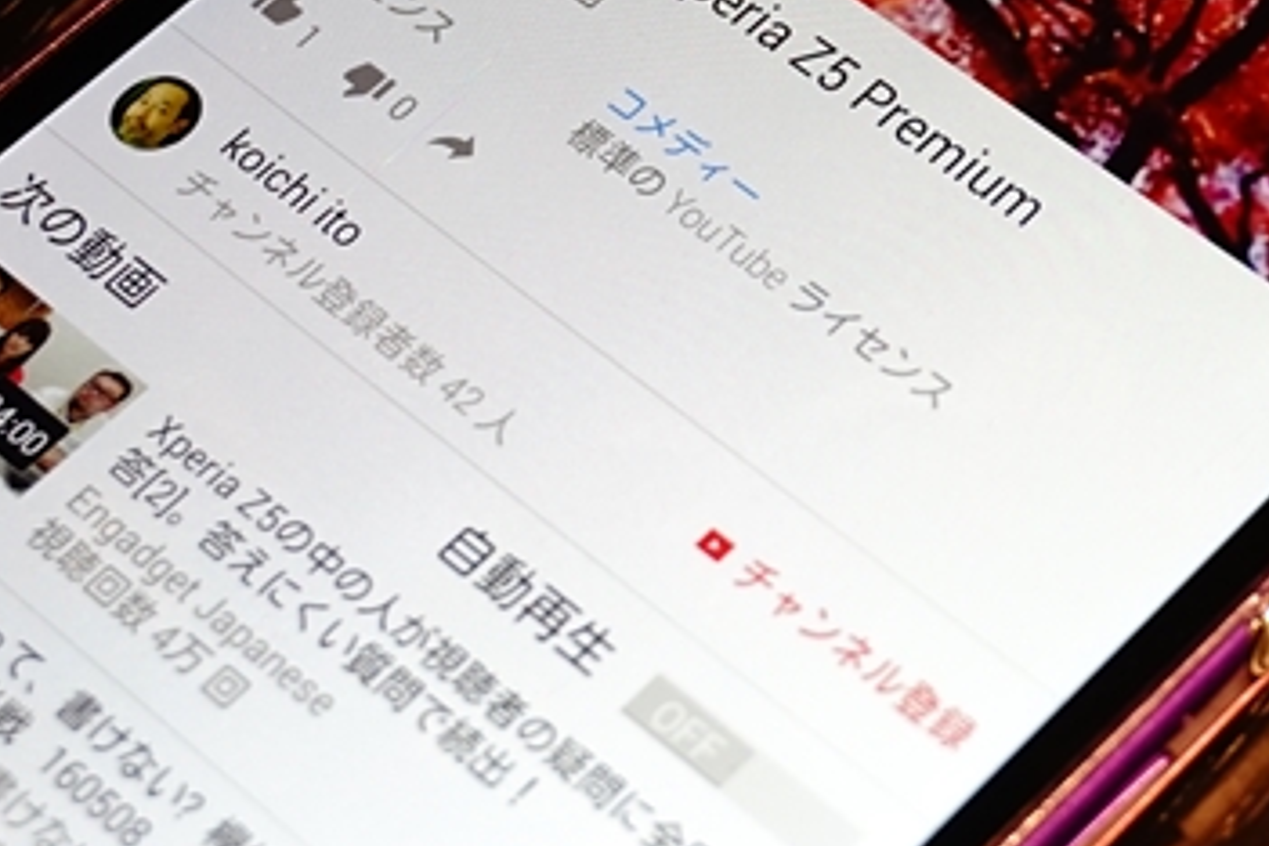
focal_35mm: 130
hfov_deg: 15.6
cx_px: 1114
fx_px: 4582
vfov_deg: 10.5
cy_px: -16
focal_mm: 38
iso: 1250
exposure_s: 1/60
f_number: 5.6
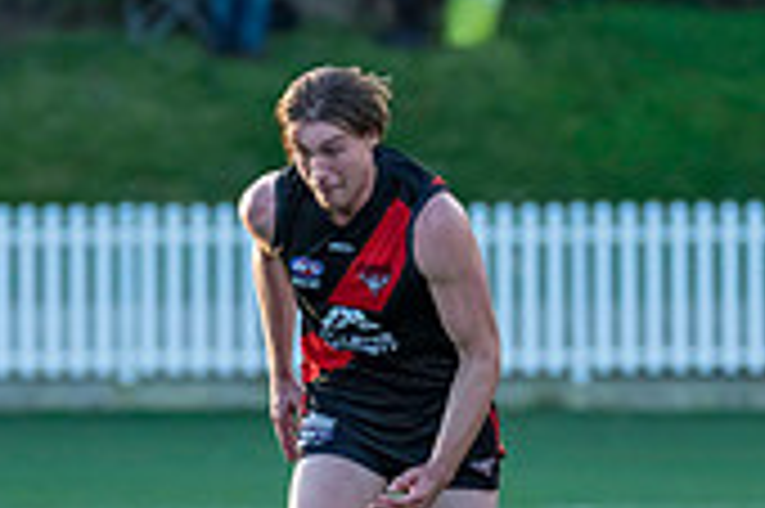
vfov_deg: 1.3
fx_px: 23182
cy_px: 394
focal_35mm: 1092
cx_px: 304
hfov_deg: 1.9
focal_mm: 270
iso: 800
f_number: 4
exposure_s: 1/2000
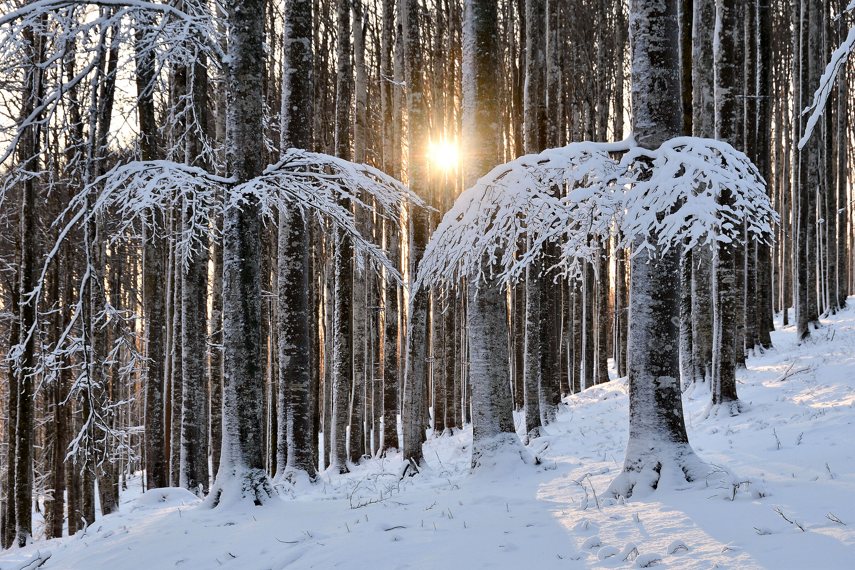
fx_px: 2209
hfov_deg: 21.9
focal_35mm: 93
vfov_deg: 14.7
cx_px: 428
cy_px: 285
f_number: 9
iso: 100
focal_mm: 62
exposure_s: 1/40
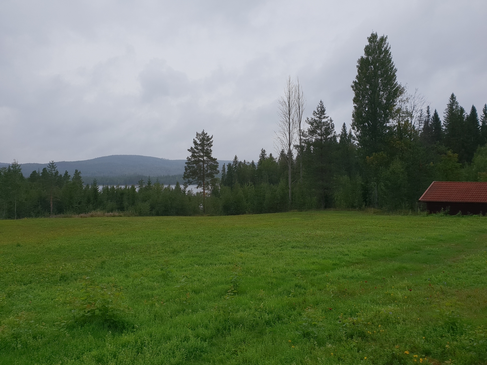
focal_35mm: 26
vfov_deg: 53.1
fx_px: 366
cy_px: 182
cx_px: 244
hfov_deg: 67.3
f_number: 2.4
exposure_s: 1/383
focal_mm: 4.3
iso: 50
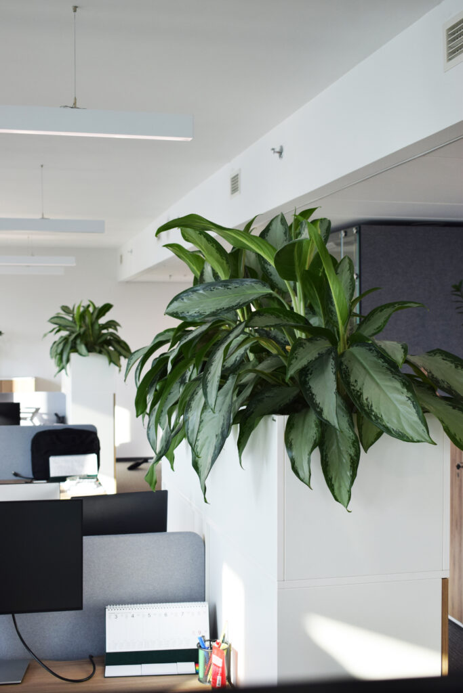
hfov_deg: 28.1
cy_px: 346
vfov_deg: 41.1
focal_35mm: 48
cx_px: 232
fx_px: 926
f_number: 6.3
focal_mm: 32
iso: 400
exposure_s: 1/160
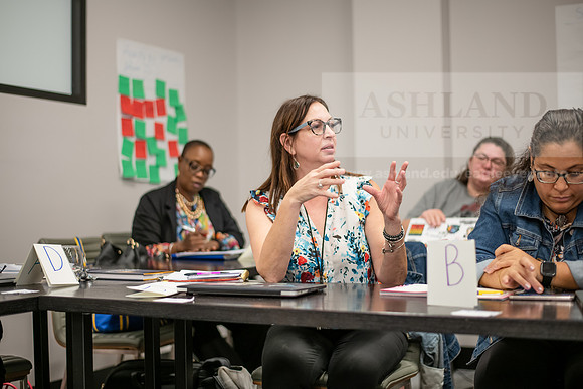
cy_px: 194
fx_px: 810
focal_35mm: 50
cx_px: 292
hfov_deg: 39.6
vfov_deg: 27.0
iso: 500
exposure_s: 1/200
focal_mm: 50
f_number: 1.8
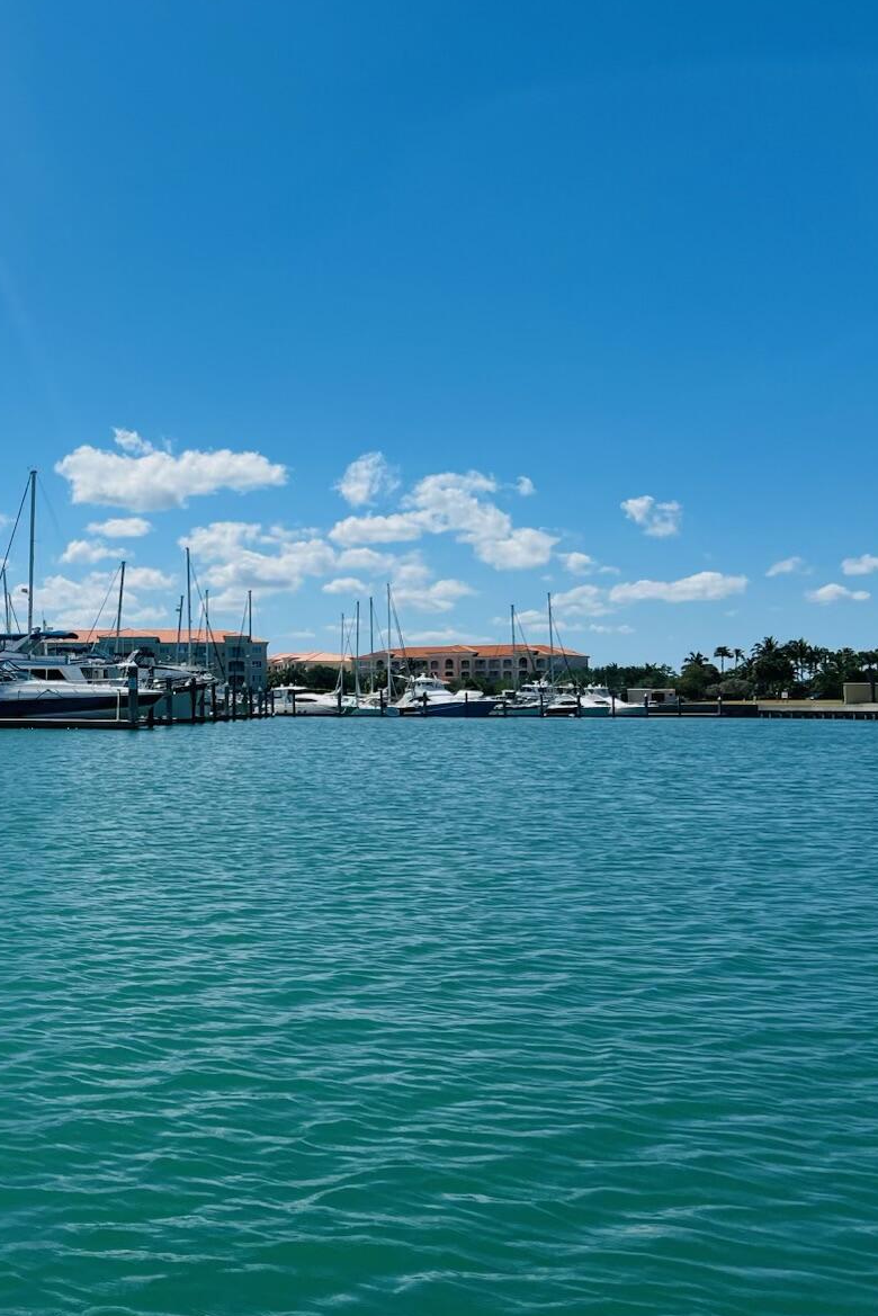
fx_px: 1353
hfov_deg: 33.5
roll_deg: -1.0
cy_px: 644
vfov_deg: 51.9
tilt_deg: +2.7
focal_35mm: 37
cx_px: 45
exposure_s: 1/8696
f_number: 1.5
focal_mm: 5.7
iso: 50
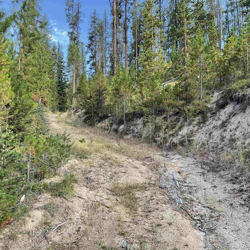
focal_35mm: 35
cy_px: 123
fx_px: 286
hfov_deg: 47.2
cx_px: 112
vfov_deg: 47.2
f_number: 1.8
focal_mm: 3
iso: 16
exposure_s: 1/124
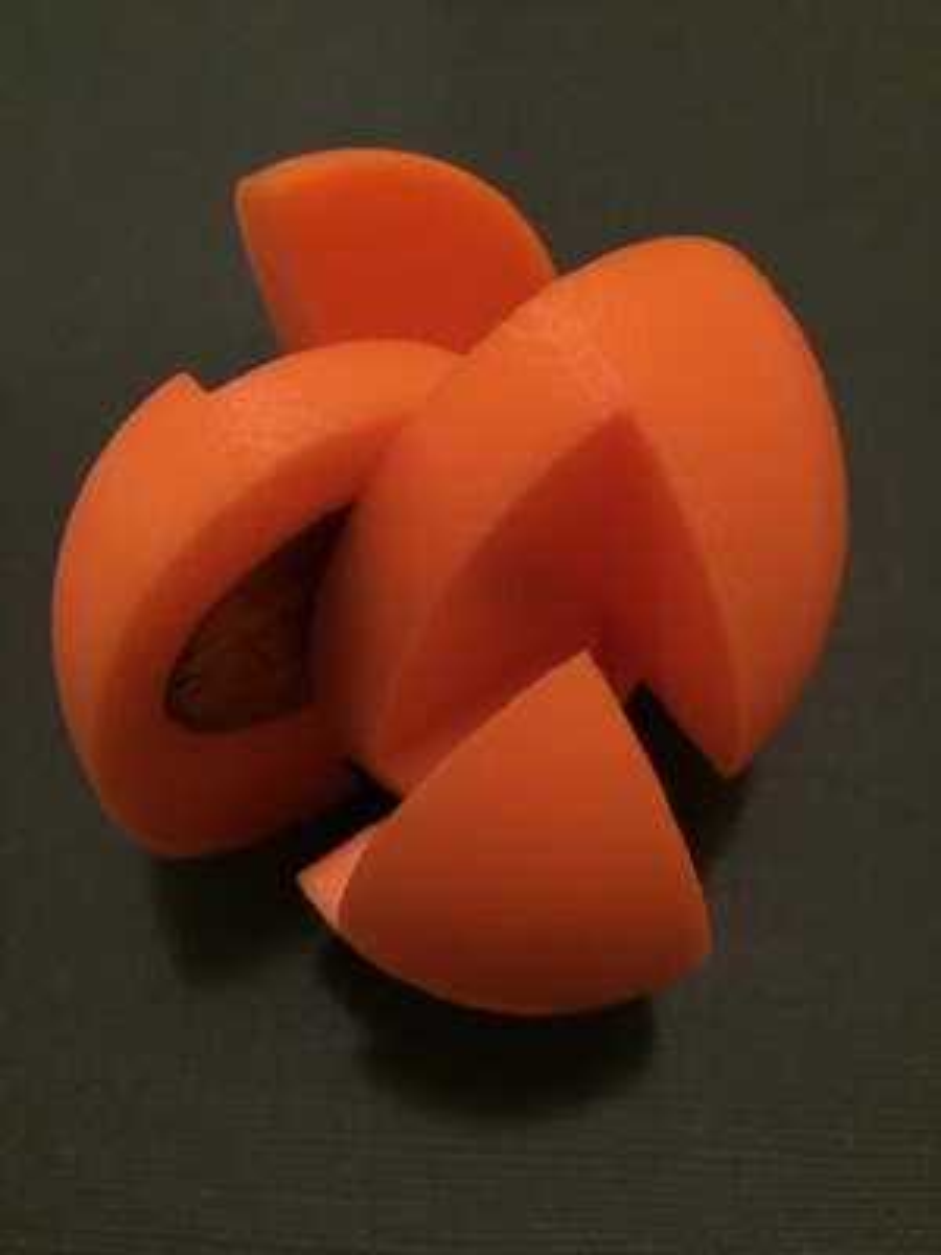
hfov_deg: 48.2
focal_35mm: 29
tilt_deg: -68.2
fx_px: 1051
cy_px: 628
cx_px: 470
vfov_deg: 61.7
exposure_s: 1/15
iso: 500
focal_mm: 4.15
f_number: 2.2
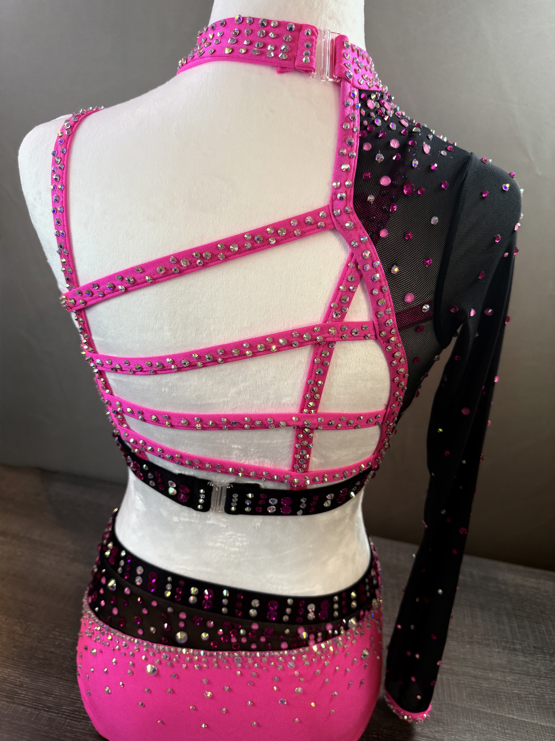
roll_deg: -6.5
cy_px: 370
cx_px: 278
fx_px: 513
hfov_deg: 56.8
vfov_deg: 71.6
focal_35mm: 24
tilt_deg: -20.1
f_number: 1.78
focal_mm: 6.76
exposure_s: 1/120
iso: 200
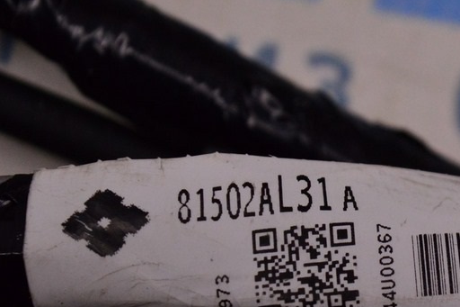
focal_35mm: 165
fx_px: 2108
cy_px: 176
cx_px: 424
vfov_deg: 8.3
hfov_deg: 12.4
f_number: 5.6
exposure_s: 1/400
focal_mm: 55
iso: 1600
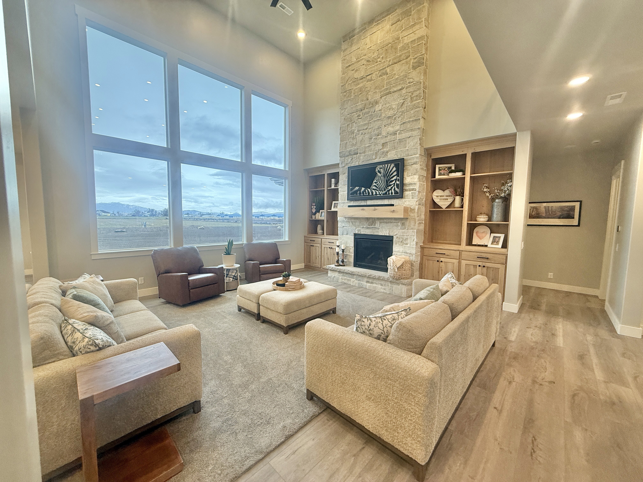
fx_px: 260
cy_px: 241
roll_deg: -0.5
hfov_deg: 102.1
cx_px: 322
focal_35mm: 14
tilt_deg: -4.9
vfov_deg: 85.7
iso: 125
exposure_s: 1/120
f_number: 2.2
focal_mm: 2.22
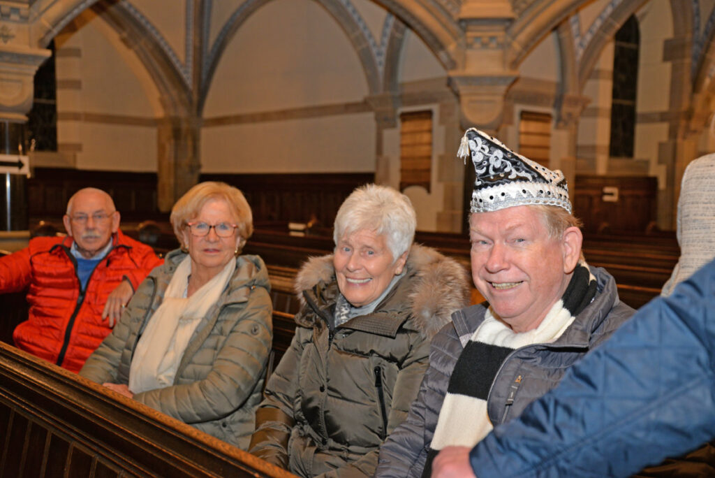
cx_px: 358
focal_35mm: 48
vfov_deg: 28.1
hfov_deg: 41.1
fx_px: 954
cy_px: 239
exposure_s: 1/60
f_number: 4
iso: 800
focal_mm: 48
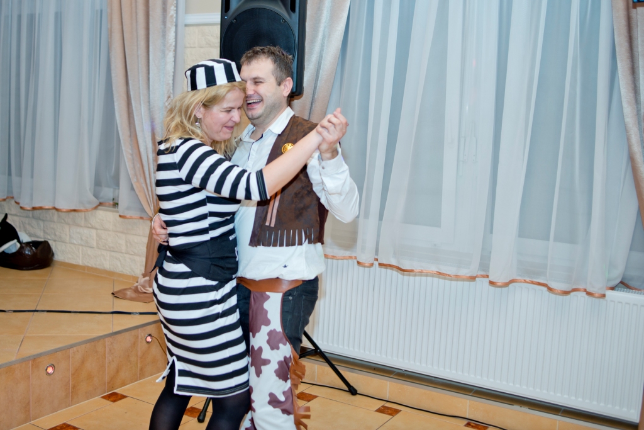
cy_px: 215
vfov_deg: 37.9
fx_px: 626
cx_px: 322
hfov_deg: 54.4
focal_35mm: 35
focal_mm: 35
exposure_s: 1/320
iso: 320
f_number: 2.8
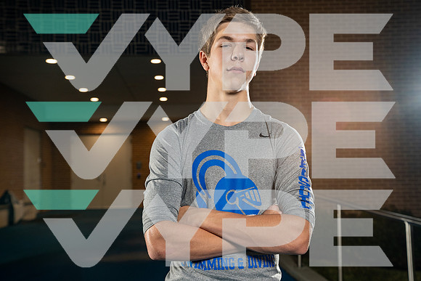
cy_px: 140
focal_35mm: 49
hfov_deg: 40.3
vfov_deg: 27.5
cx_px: 210
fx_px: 573
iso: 800
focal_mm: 49
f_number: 5
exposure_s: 1/125
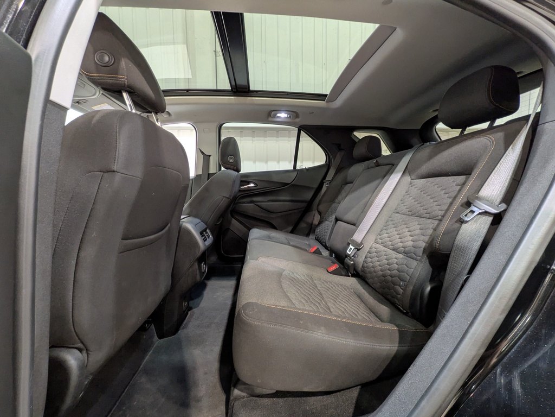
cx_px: 278
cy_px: 208
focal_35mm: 14
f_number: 2.2
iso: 177
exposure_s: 1/24
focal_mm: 1.83
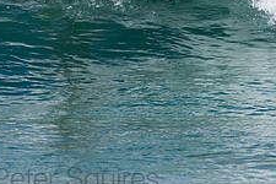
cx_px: 64
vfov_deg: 1.1
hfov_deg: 1.6
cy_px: -25
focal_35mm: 1290
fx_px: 9889
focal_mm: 500
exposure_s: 1/2000
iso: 110
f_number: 5.6
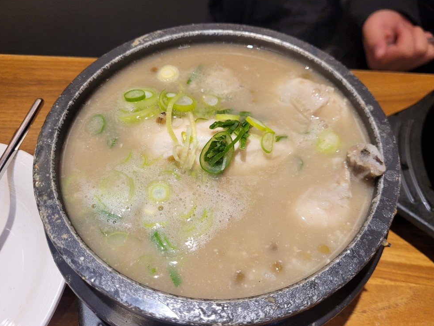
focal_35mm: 27
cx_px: 216
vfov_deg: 51.4
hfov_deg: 65.3
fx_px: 339
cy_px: 167
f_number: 1.8
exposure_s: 1/120
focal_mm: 5.4
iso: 200
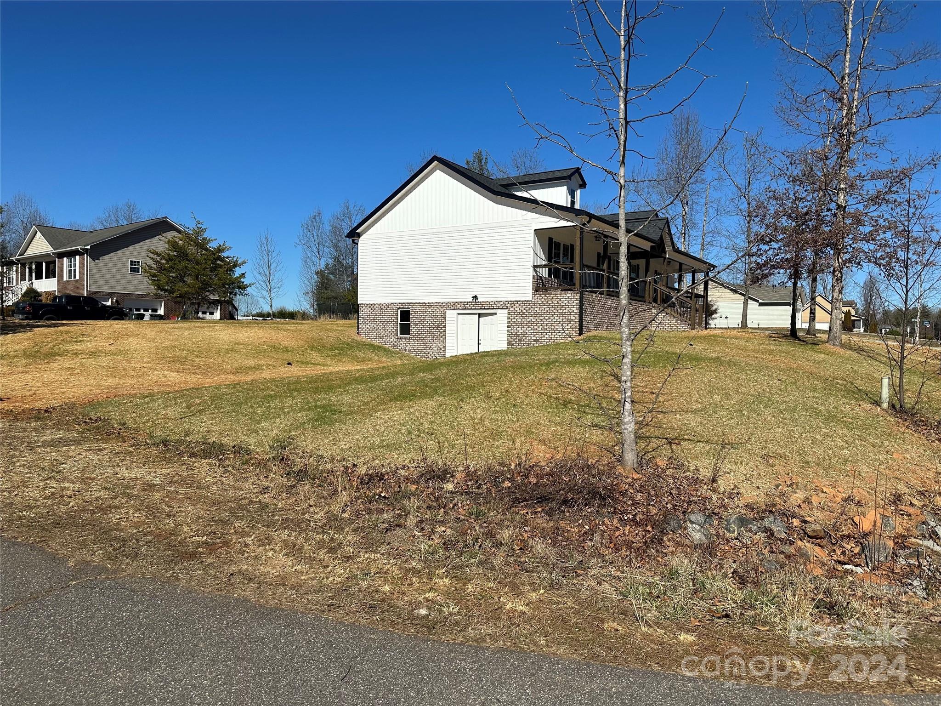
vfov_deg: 56.8
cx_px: 470
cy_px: 353
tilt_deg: -1.1
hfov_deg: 71.6
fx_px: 652
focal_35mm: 24
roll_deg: -0.8
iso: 80
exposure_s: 1/7042
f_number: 1.78
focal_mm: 6.86
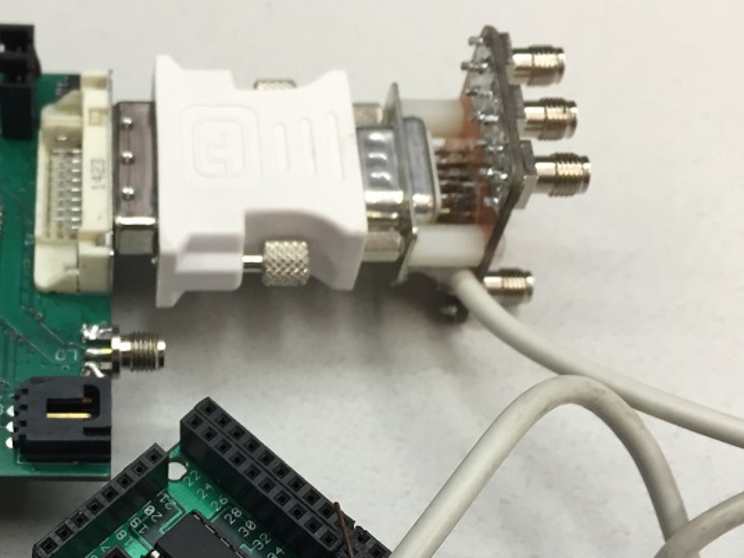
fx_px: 1139
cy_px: 370
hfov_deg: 34.8
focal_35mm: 53
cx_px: 130
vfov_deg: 27.4
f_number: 2.2
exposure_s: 1/30
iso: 64
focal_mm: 4.15
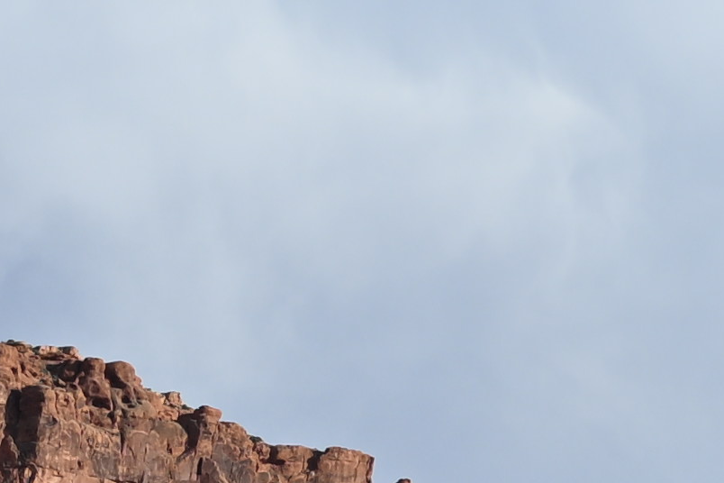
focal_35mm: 376
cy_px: 872
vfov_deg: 3.6
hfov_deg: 5.1
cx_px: 2363
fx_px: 7561
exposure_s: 1/400
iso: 100
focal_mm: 50
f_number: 7.1
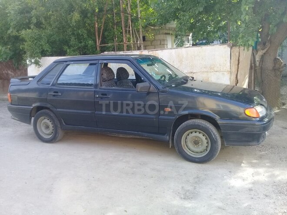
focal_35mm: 31
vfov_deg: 45.4
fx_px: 257
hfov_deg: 58.4
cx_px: 144
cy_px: 108
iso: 50
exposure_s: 1/135
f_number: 2.2
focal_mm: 3.3
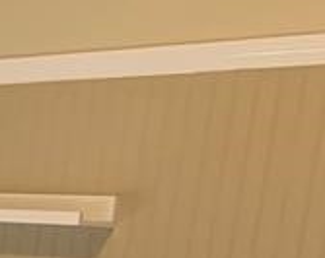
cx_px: -562
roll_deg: -2.8
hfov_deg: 10.1
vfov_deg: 9.1
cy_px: 580
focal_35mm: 156
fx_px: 1498
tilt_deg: -13.2
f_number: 1.8
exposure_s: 1/60
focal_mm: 4.25
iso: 80
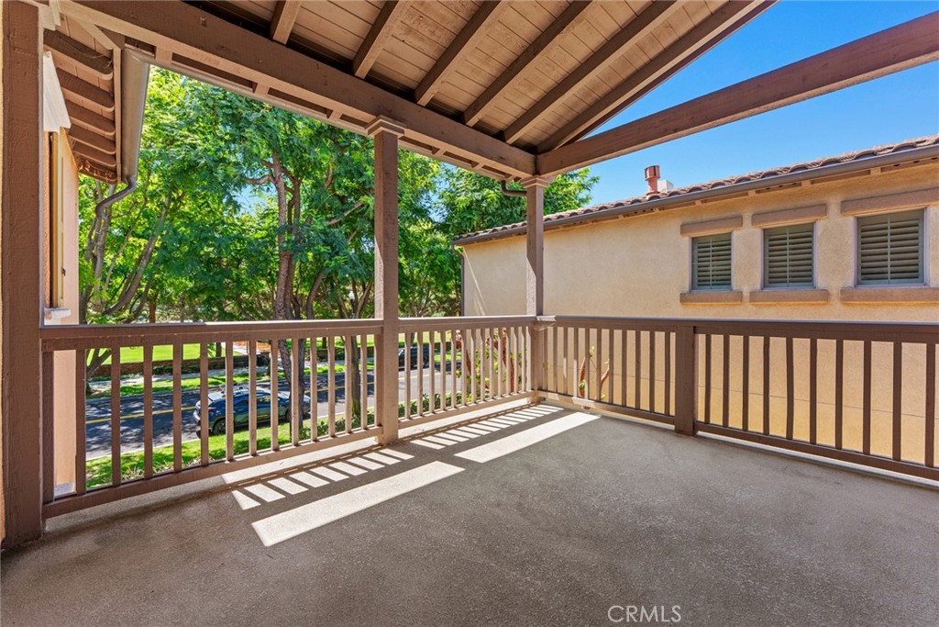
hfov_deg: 101.9
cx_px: 470
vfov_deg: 78.9
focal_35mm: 15
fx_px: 381
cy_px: 314
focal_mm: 14.6
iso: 320
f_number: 6.3
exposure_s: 1/100
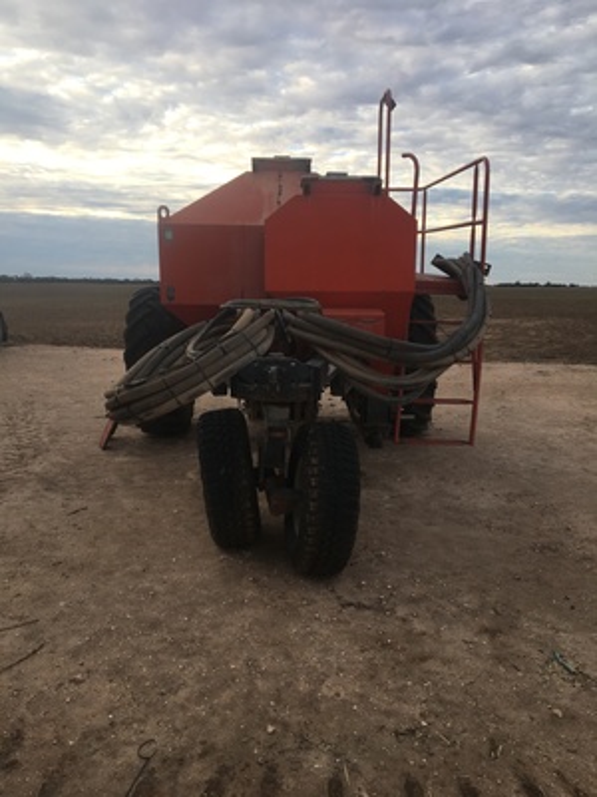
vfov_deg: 61.7
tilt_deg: -8.1
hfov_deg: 48.2
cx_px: 298
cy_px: 398
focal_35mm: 29
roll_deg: -0.7
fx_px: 667
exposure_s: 1/144
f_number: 2.2
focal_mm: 4.15
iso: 25
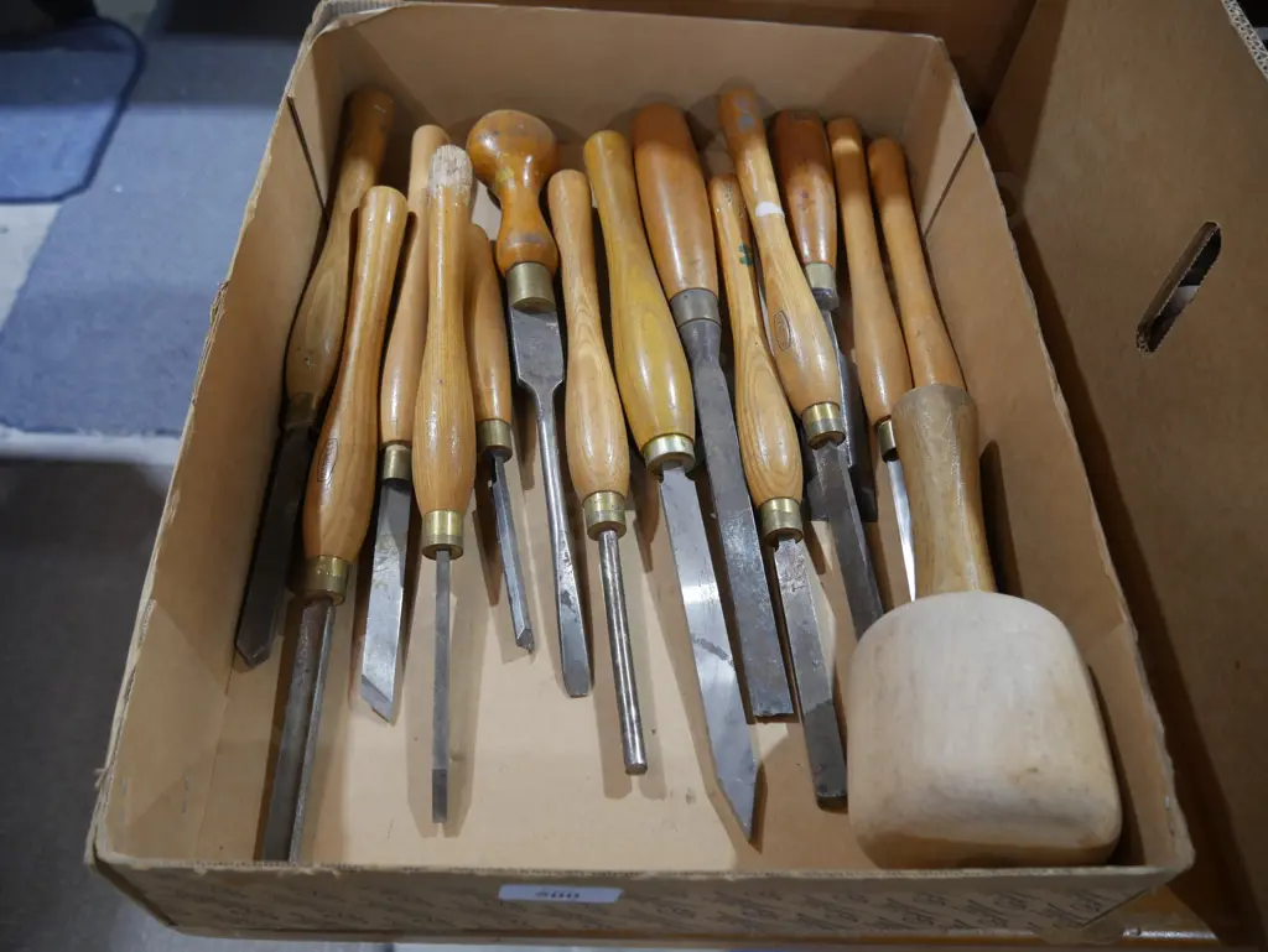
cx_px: 634
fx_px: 1026
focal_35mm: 28
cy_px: 476
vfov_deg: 49.8
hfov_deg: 63.4
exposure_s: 1/60
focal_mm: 14
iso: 500
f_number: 3.5
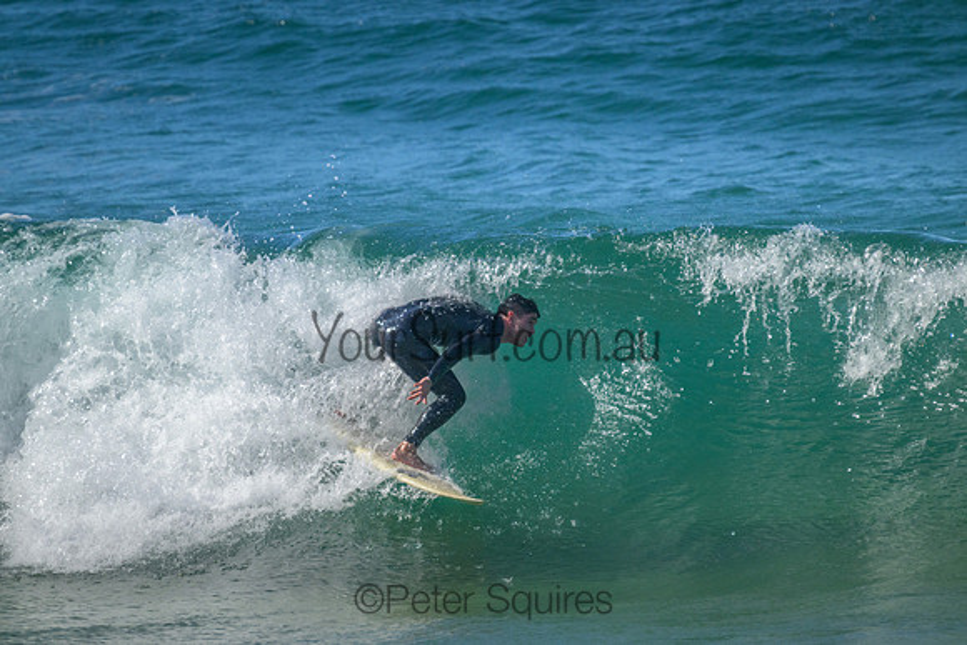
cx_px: 484
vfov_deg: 1.7
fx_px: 21493
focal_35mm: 800
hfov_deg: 2.6
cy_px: 322
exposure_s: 1/2000
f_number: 11
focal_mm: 800
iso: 2000
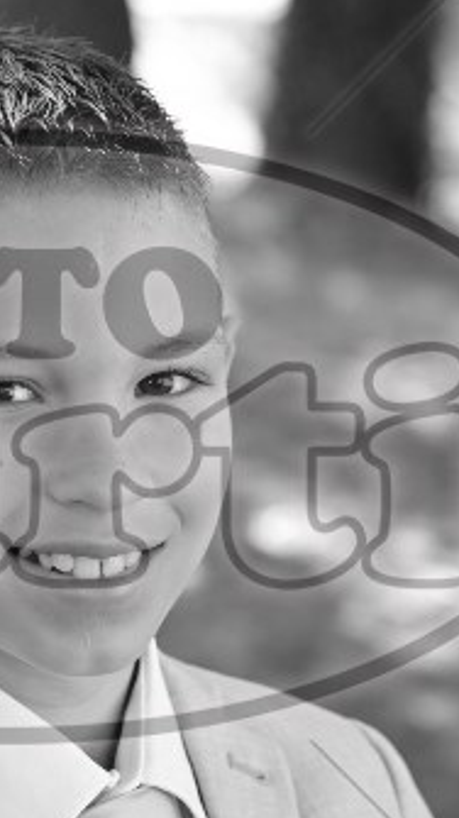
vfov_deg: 11.6
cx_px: 7
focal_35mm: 185
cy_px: 438
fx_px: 4010
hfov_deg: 6.5
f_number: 5.6
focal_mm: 91
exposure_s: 1/160
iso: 640
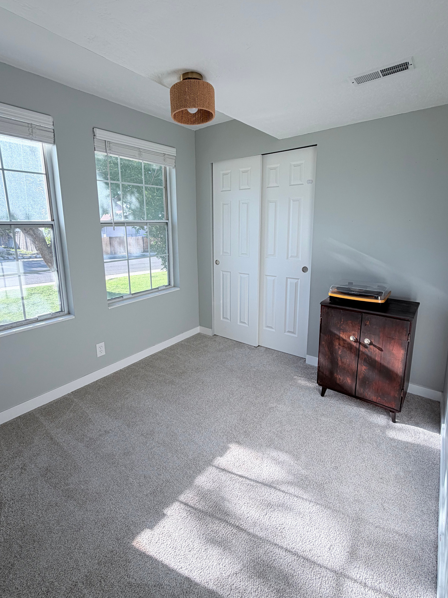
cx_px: 218
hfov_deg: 81.7
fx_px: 259
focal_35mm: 15
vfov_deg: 98.0
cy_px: 280
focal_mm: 2.22
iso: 40
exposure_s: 1/180
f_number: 2.2
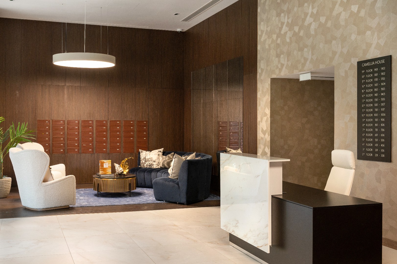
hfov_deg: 53.2
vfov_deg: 36.8
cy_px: 132
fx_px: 397
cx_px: 198
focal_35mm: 36
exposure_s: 1/13
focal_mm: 36
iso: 500
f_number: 8
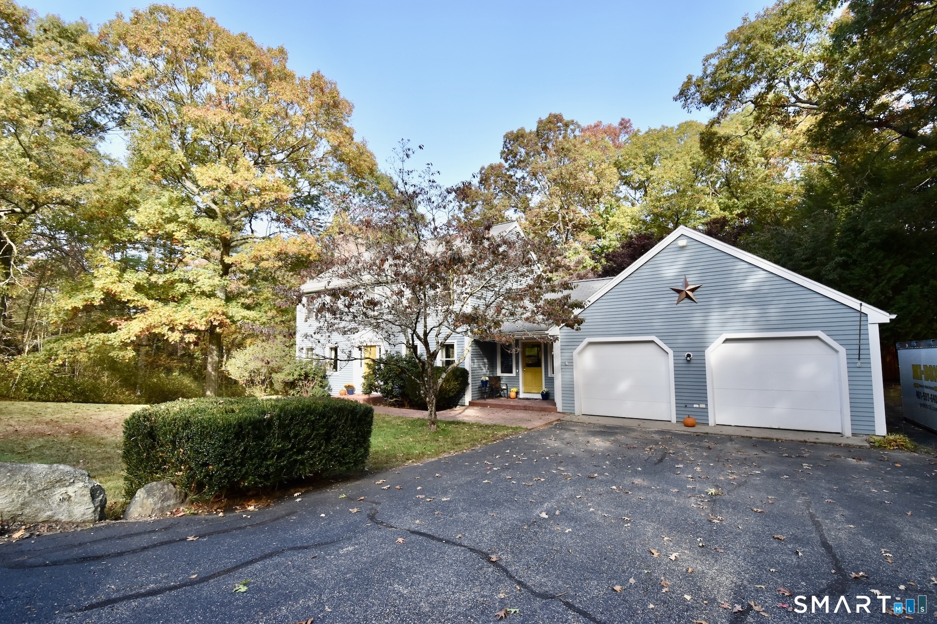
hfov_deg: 100.4
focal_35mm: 15
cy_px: 312
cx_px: 468
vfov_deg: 77.3
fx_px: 390
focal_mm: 10
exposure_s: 1/200
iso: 400
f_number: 7.1
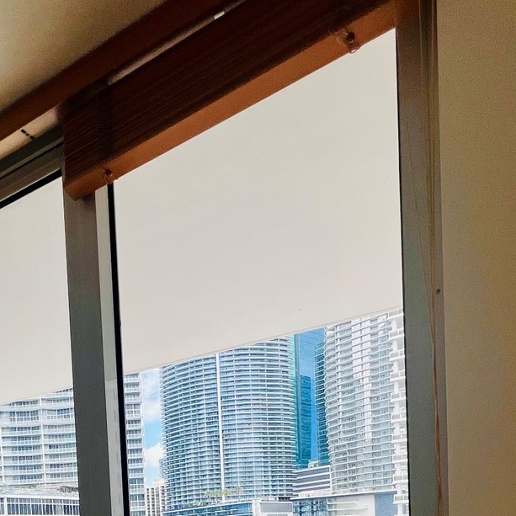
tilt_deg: -2.5
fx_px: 506
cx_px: 179
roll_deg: +2.4
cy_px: 571
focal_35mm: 30
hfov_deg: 53.2
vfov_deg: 42.3
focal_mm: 1.57
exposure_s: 1/326
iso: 32
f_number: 1.8
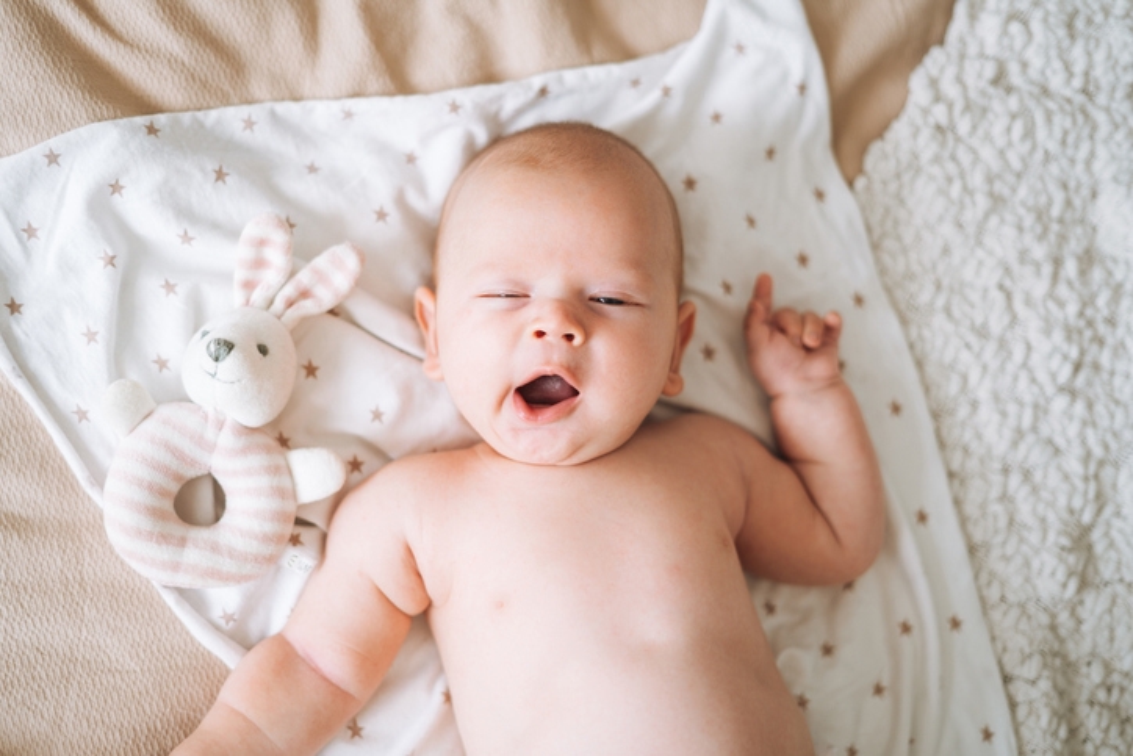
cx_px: 566
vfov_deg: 27.0
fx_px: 1574
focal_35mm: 50
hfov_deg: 39.6
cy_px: 378
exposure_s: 1/200
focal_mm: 50
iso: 160
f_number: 2
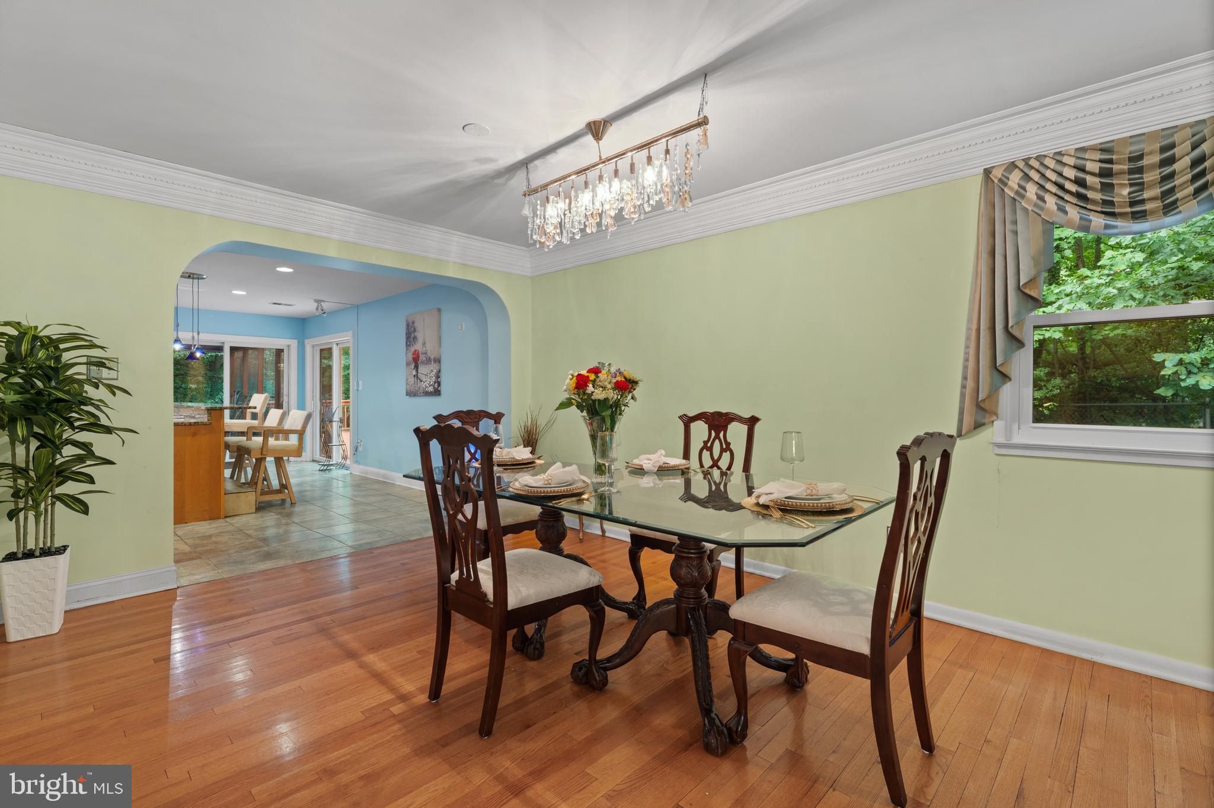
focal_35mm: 16
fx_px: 546
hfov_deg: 96.0
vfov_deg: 73.0
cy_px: 404
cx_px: 607
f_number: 8
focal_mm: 16.2
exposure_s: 1/1.25
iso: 100
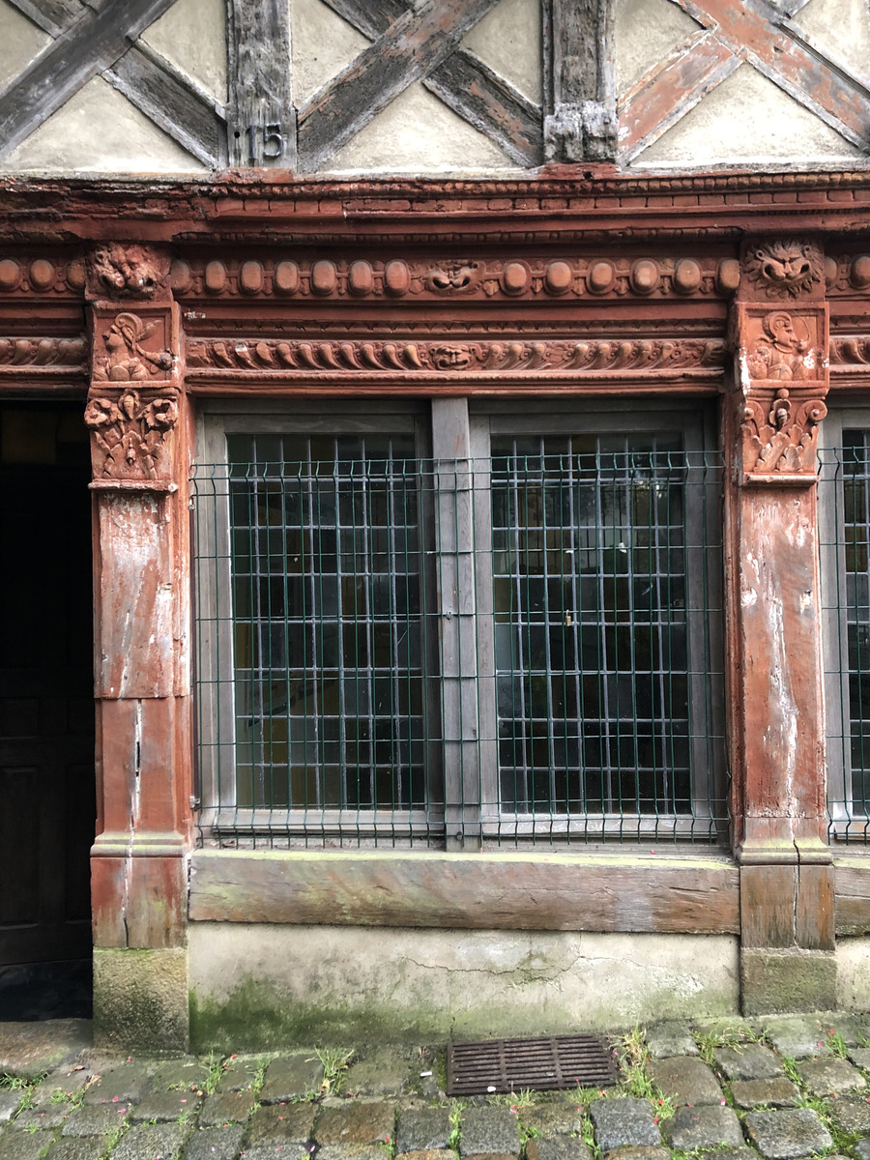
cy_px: 580
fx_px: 938
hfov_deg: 49.7
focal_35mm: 28
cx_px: 435
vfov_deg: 63.4
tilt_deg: +0.9
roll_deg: +0.2
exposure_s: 1/15
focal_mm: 4
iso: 64
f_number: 1.8
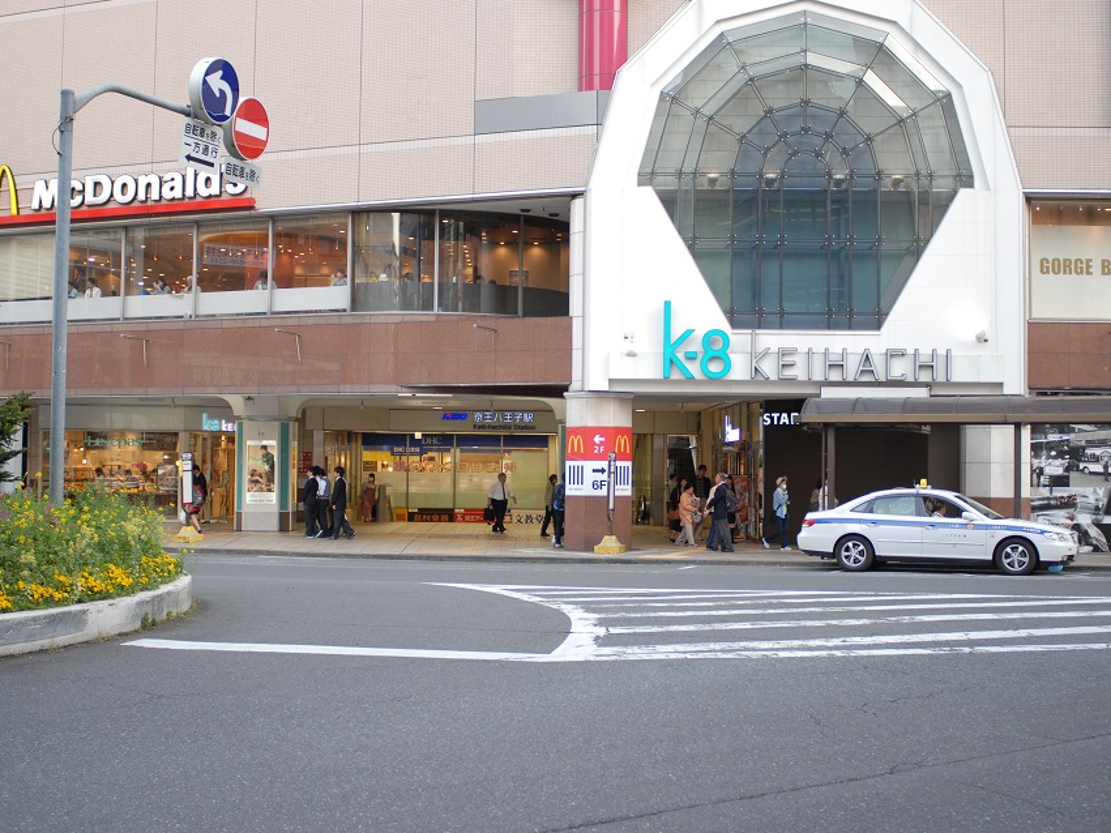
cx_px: 520
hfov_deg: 41.2
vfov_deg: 31.5
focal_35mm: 46
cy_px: 411
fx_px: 1476
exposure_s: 1/125
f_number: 5.6
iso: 200
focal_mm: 28
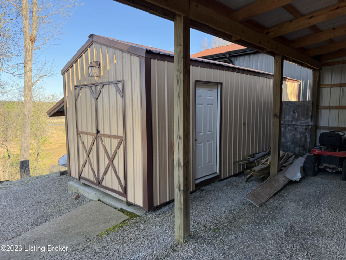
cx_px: 173
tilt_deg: -8.4
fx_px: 240
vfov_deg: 56.8
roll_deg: +1.7
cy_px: 130
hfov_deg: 71.6
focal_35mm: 24
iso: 100
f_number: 1.78
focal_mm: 6.76
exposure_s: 1/765
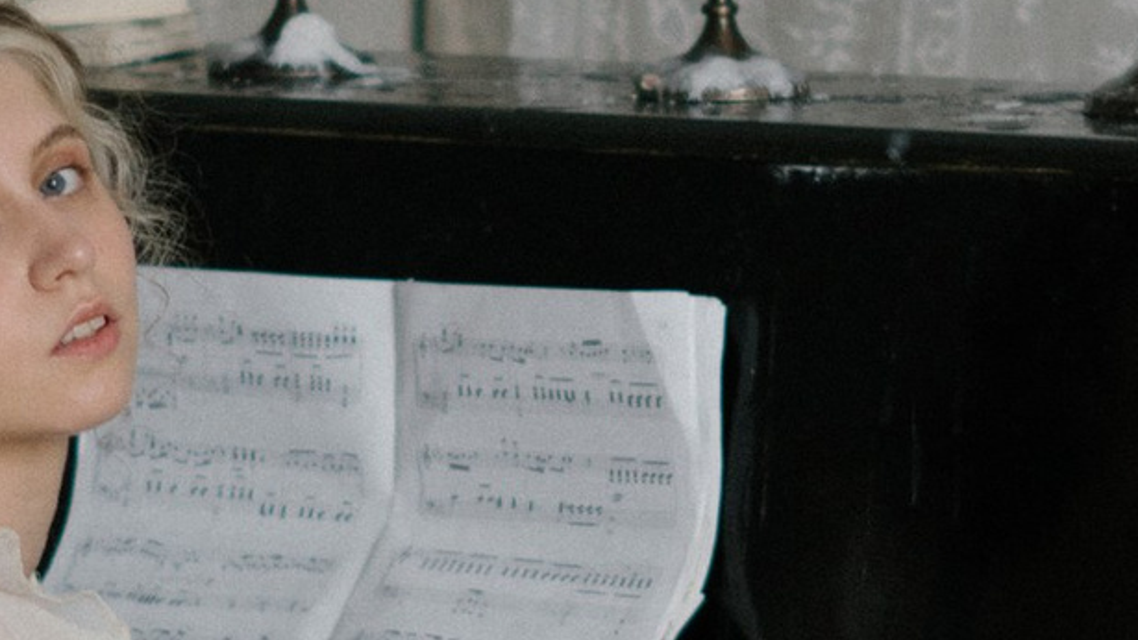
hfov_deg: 6.6
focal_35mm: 327
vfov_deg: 3.7
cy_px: 313
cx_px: 724
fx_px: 9868
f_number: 1.8
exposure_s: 1/125
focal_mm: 50
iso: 500
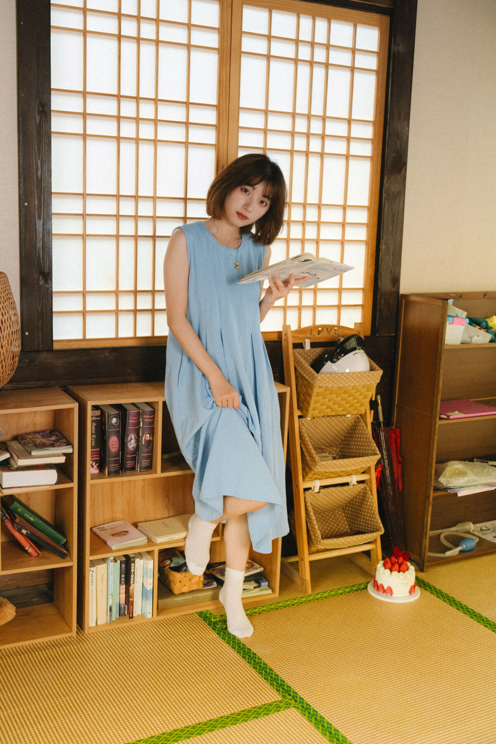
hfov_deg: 32.6
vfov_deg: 47.4
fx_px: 847
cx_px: 248
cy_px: 372
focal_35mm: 41
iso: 400
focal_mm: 41
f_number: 2.2
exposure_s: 1/400
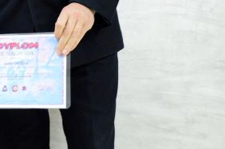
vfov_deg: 9.1
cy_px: -27
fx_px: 930
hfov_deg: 13.4
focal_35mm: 149
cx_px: -47
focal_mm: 28
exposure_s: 1/15
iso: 800
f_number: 5.6
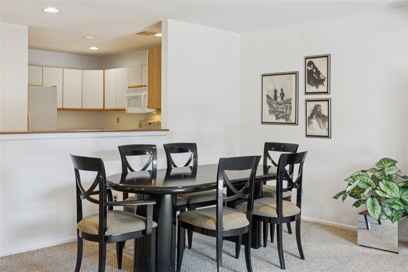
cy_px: 136
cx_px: 204
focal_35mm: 36
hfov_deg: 53.2
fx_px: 408
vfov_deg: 36.8
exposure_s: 1/20
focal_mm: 24
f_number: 8
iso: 320
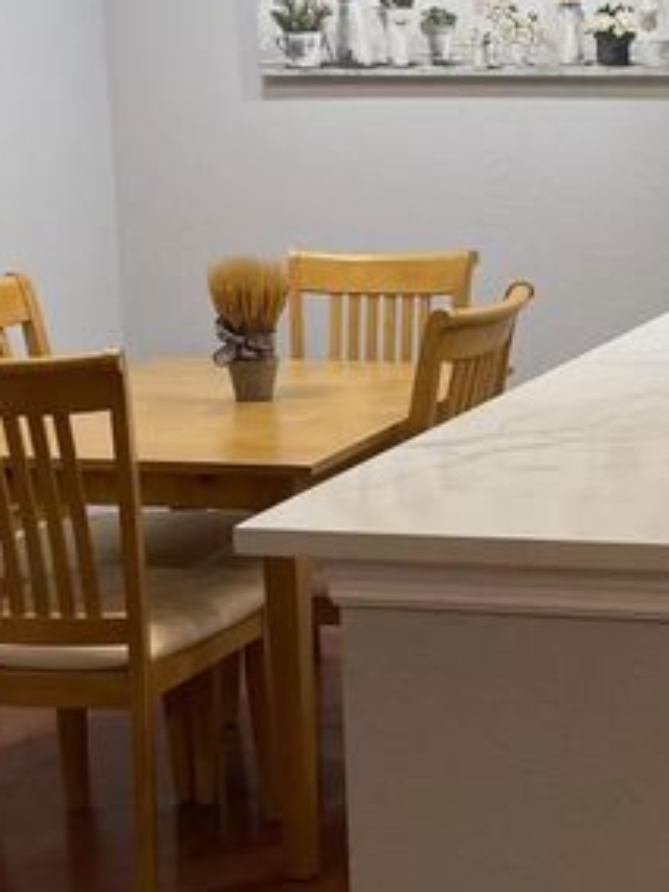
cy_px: 360
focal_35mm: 78
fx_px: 2010
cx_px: 810
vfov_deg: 25.0
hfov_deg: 17.9
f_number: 1.6
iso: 64
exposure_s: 1/60
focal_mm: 5.1
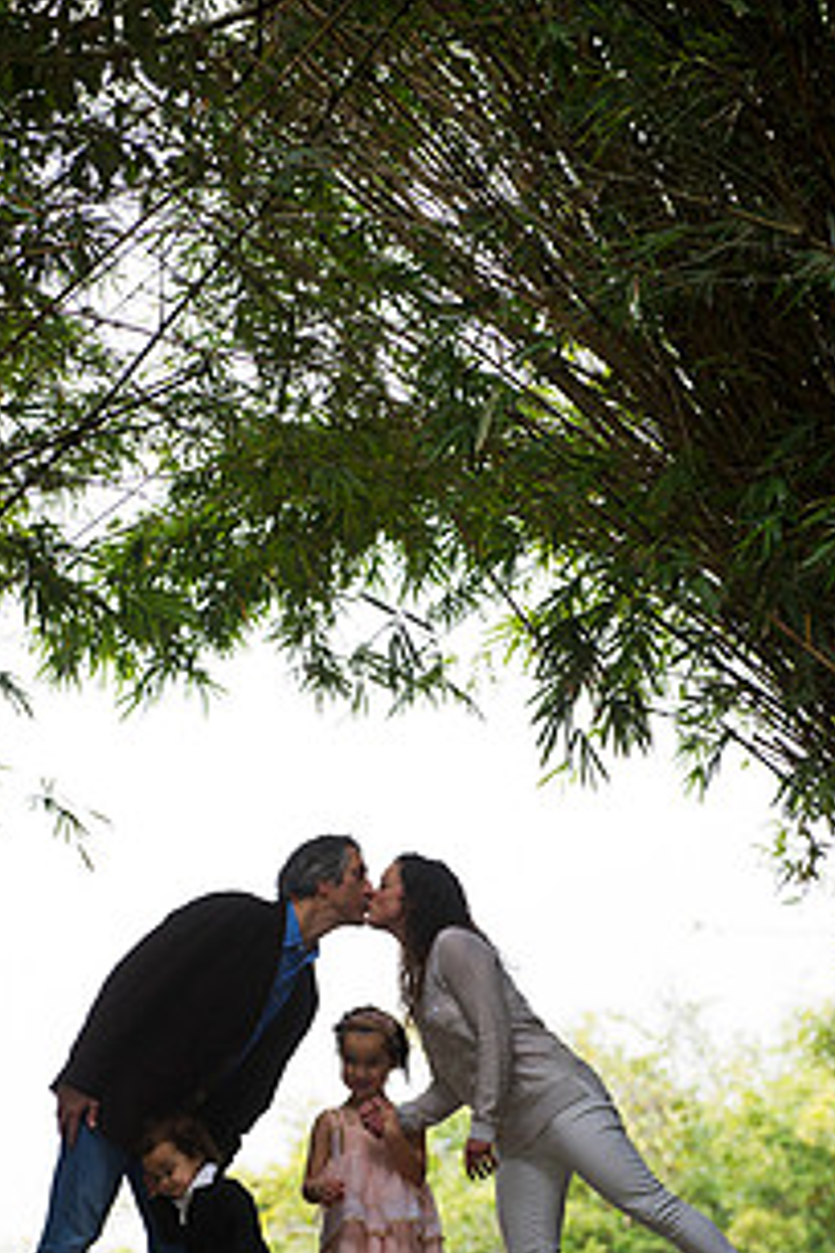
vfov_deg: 8.8
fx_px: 8175
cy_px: 913
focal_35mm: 235
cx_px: 395
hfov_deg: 5.8
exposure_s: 1/200
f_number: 4
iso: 400
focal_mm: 160
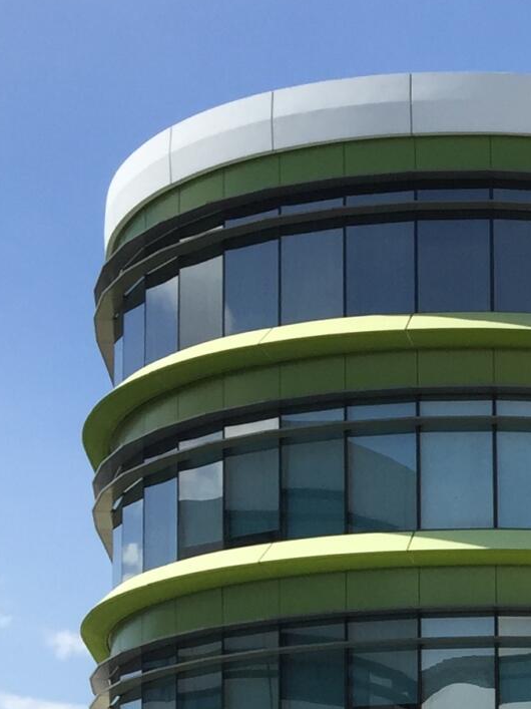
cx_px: 1063
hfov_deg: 12.4
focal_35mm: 105
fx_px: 2148
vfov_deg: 17.9
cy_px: 838
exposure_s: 1/1799
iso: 32
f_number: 2.2
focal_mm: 4.15
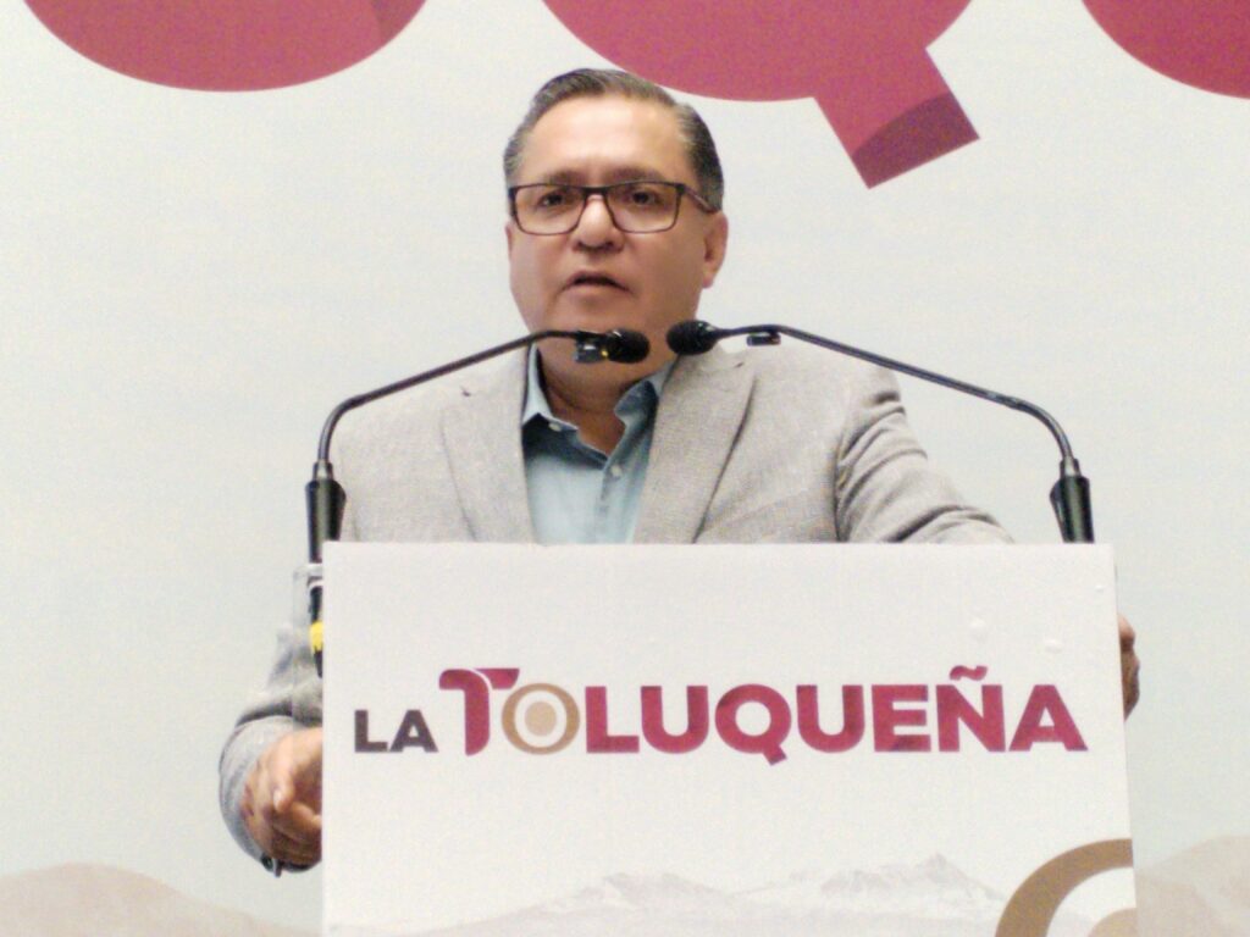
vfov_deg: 10.2
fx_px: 5236
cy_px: 468
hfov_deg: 13.6
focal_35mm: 145
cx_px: 625
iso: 357
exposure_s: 1/33.3
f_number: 1.8
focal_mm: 4.75
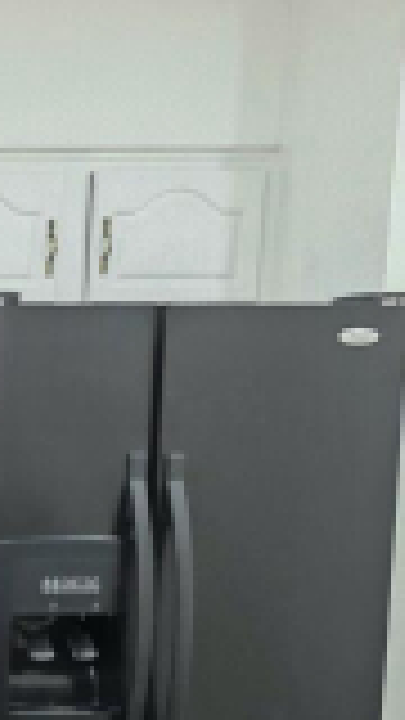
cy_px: 556
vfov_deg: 34.6
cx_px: -576
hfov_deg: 14.0
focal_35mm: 59
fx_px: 1126
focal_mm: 2.2
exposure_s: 1/60.2
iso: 500
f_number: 1.9
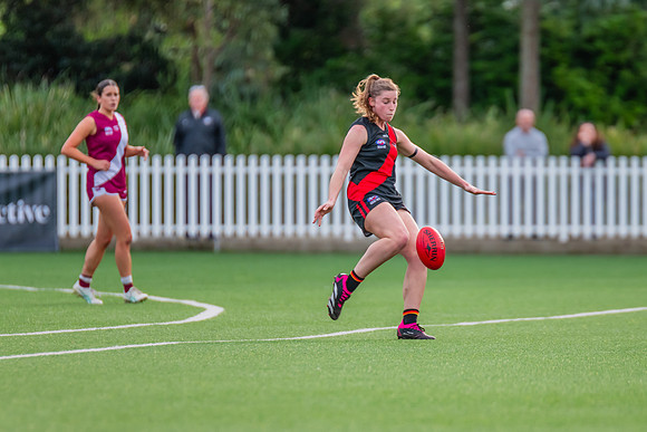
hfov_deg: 3.4
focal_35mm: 598
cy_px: 249
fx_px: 10751
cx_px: 375
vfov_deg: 2.3
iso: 800
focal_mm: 420
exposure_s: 1/1250
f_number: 4.5
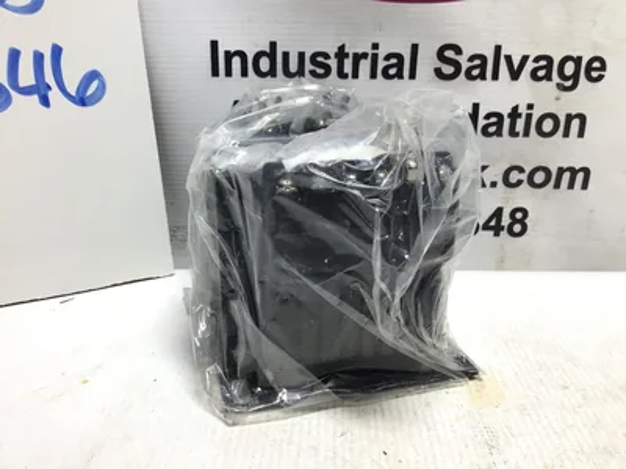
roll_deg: -1.6
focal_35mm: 31
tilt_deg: -19.6
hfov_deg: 58.4
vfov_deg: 45.4
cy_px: 234
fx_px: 561
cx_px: 313
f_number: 2.4
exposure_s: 1/120
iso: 32
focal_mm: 3.3
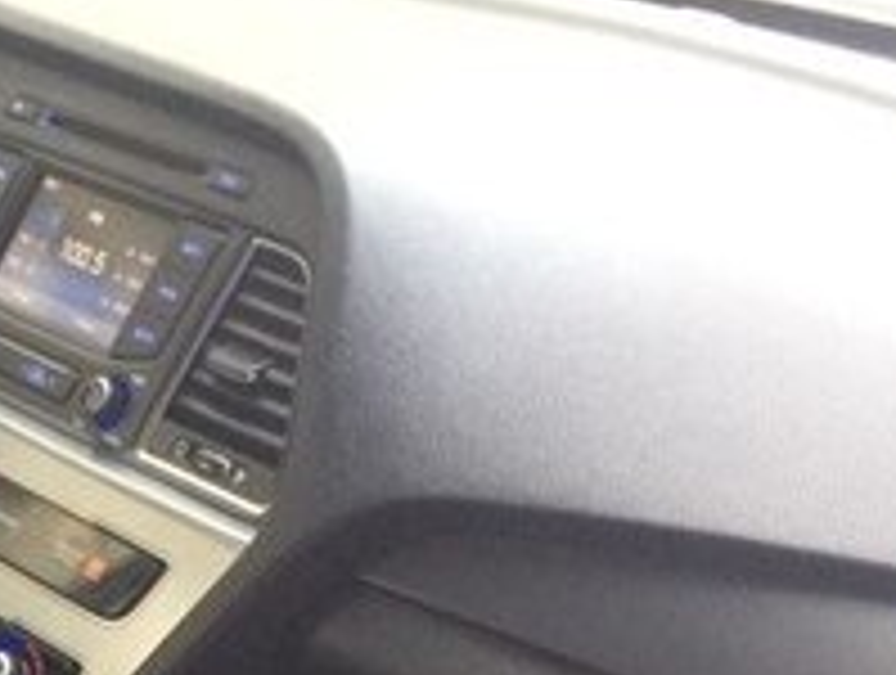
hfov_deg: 18.8
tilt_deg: -31.2
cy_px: 1006
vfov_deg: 14.4
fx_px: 2489
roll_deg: -5.2
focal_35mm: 96
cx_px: -288
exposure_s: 1/33
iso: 250
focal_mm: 4.15
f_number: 2.2
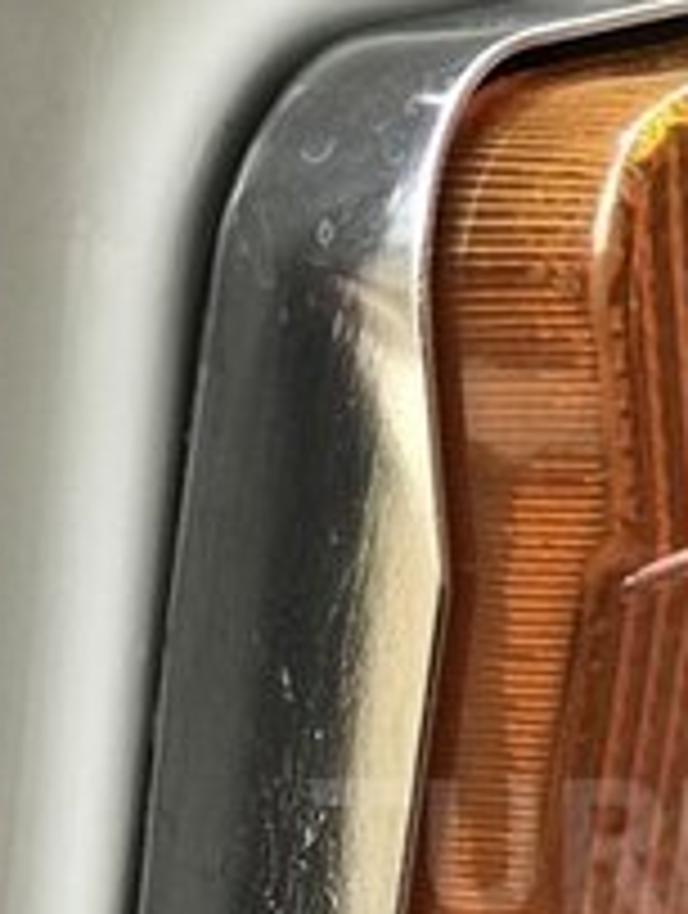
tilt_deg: -14.9
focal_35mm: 139
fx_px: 3672
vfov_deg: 14.0
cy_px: 846
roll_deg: +4.1
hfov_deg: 10.6
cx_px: 773
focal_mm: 6.6
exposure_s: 1/50
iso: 100
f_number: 2.8
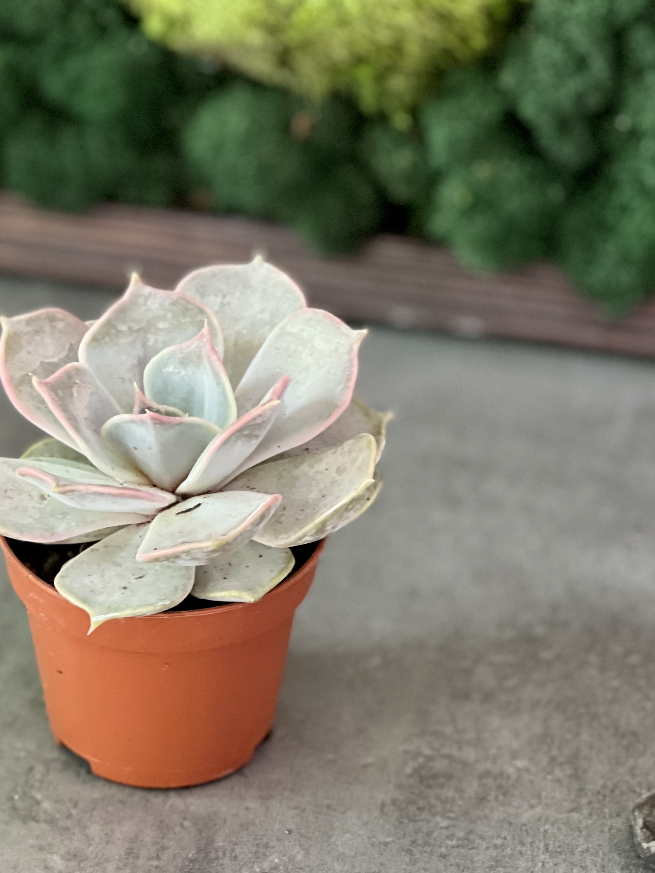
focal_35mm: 131
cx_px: 117
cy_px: 429
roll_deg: +0.0
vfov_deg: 15.1
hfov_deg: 11.3
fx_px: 3306
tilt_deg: -30.8
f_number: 2.8
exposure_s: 1/37
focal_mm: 9
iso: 400
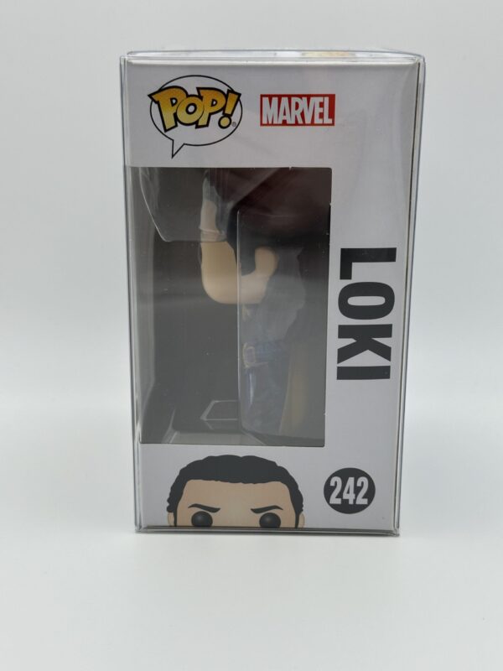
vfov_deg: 39.7
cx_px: 252
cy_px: 336
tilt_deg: -17.8
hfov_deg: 30.3
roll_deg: -0.9
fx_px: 930
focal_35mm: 48
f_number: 1.78
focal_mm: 6.86
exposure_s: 1/651
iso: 64
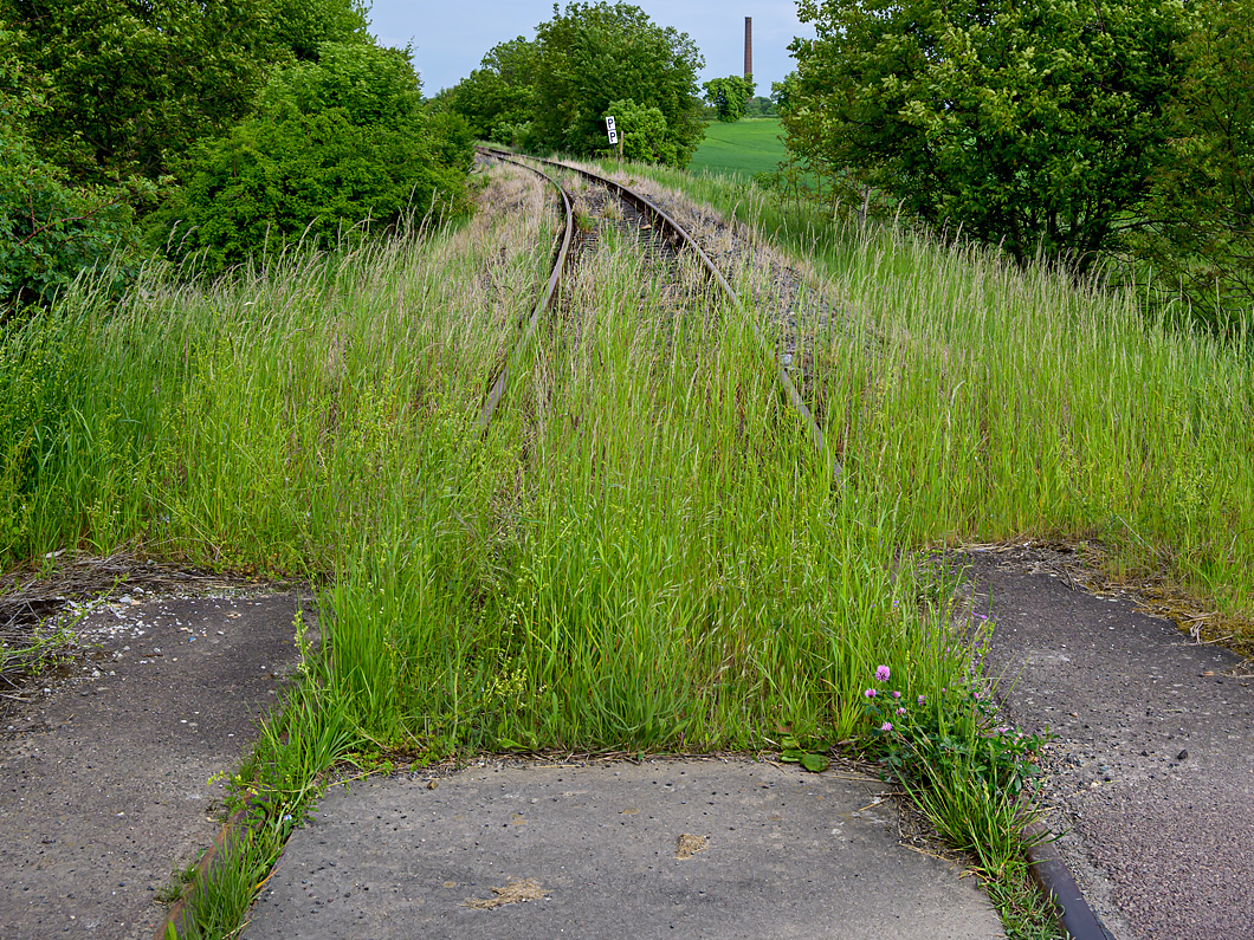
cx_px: 614
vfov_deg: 38.1
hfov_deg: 49.5
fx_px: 1360
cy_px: 472
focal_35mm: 38
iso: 200
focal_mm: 23
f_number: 8
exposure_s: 1/350
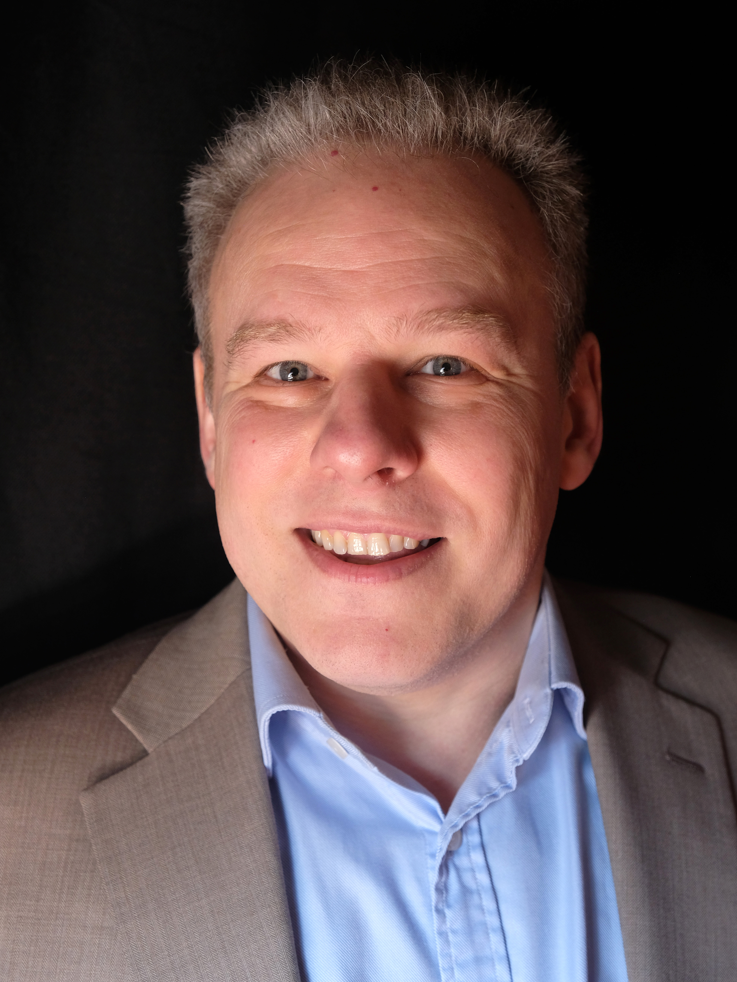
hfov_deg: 26.1
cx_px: 365
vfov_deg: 34.3
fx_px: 1590
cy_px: 519
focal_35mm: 56
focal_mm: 34.2
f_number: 4
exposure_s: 1/60
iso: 1000
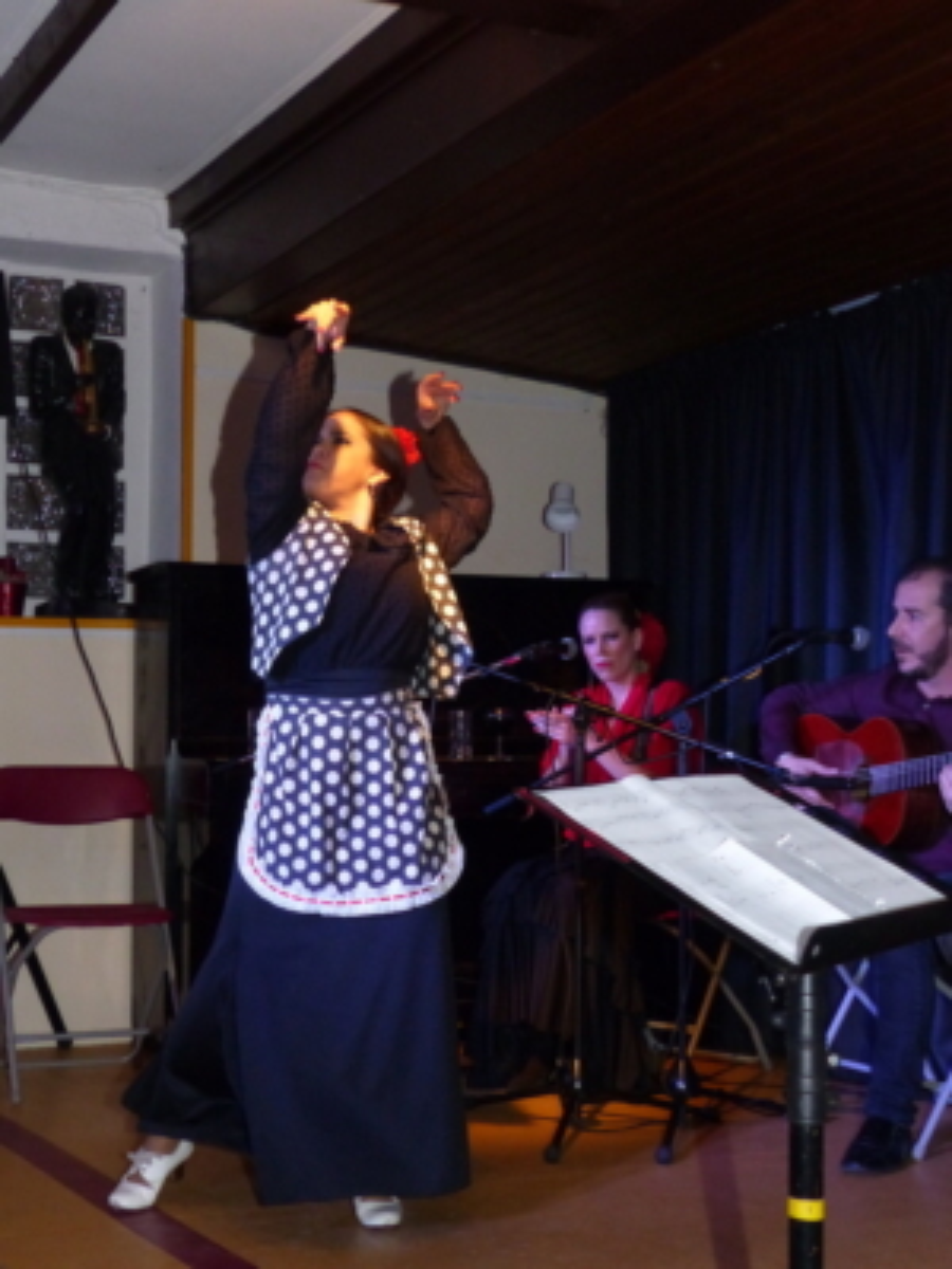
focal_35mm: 44
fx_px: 1613
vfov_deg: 42.9
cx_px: 476
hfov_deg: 32.9
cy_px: 634
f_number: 2.8
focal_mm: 7.8
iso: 400
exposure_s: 1/60
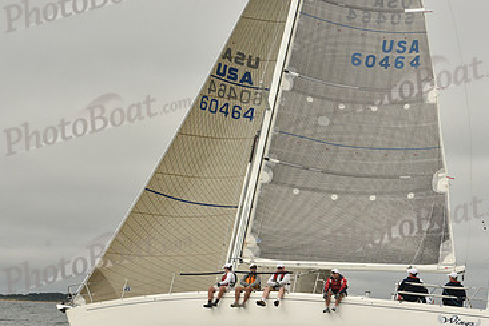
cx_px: 262
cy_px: 172
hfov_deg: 18.4
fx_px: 1508
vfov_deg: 12.3
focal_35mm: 111
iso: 320
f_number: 9
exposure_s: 1/800
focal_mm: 70
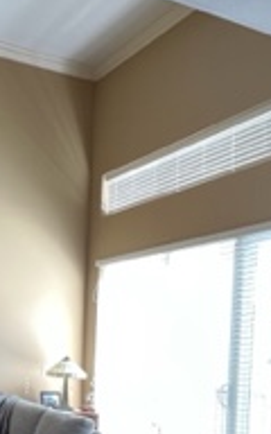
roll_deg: -2.2
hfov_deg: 26.1
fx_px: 544
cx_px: -18
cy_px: 362
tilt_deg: -0.1
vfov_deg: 41.2
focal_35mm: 46
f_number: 1.8
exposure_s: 1/60
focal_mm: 1.57
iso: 160
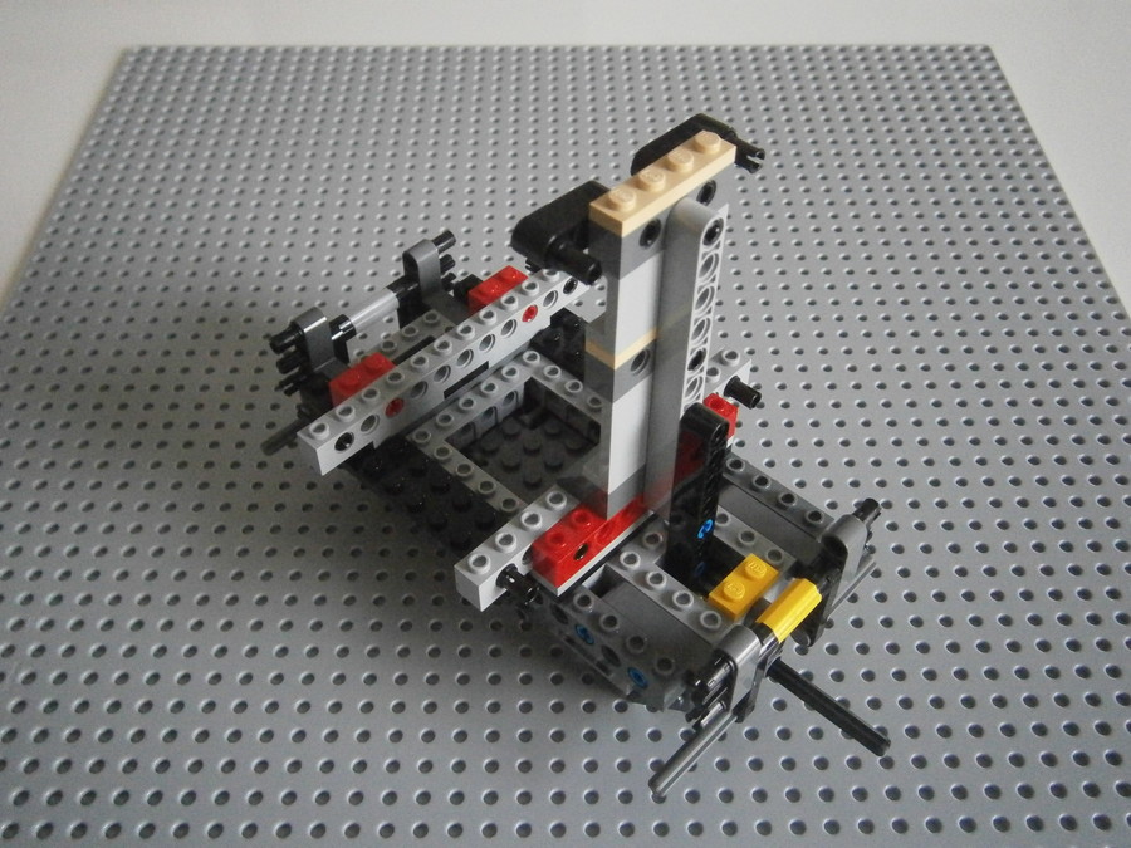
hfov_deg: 51.4
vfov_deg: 39.7
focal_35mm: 36
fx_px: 1176
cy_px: 424
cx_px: 566
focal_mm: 6.4
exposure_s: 1/100
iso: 800
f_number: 3.1
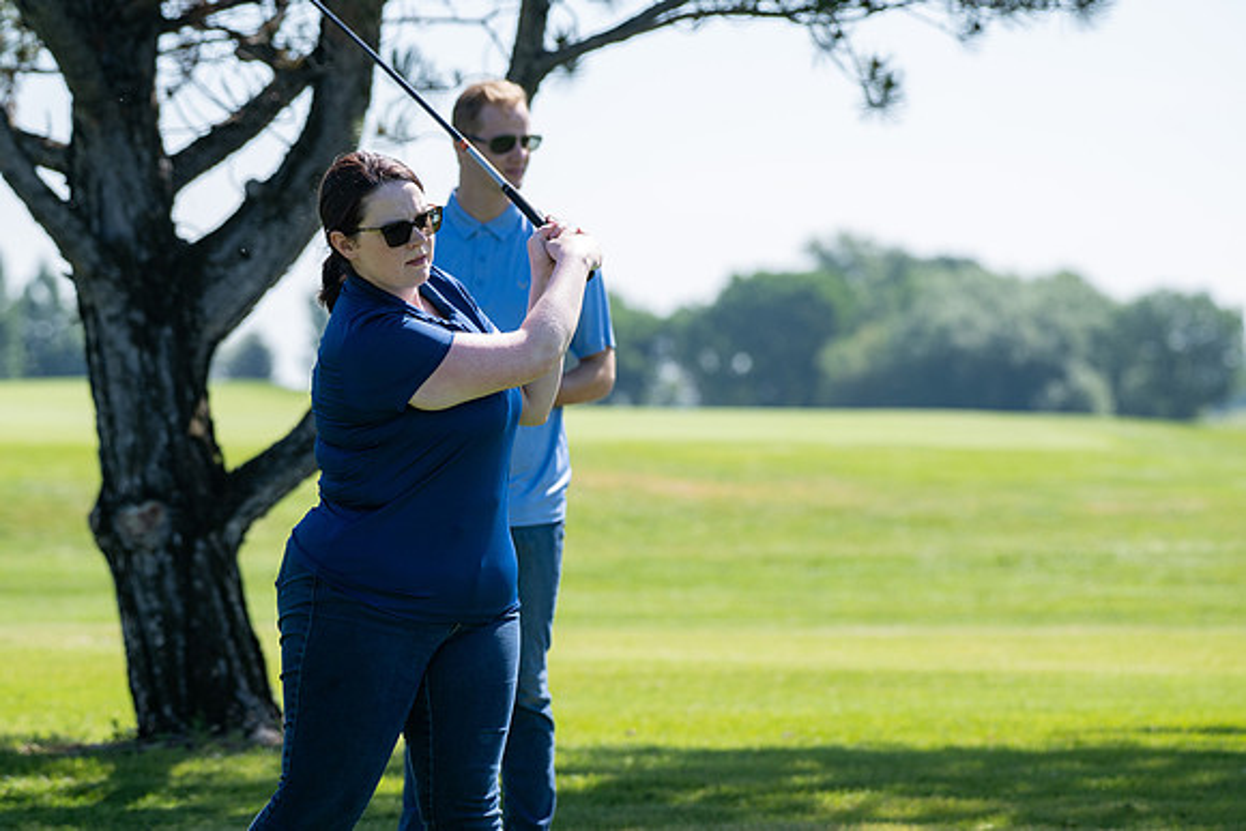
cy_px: 416
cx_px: 623
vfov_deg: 6.9
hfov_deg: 10.3
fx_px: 6924
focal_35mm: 200
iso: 200
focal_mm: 200
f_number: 5.6
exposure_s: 1/800
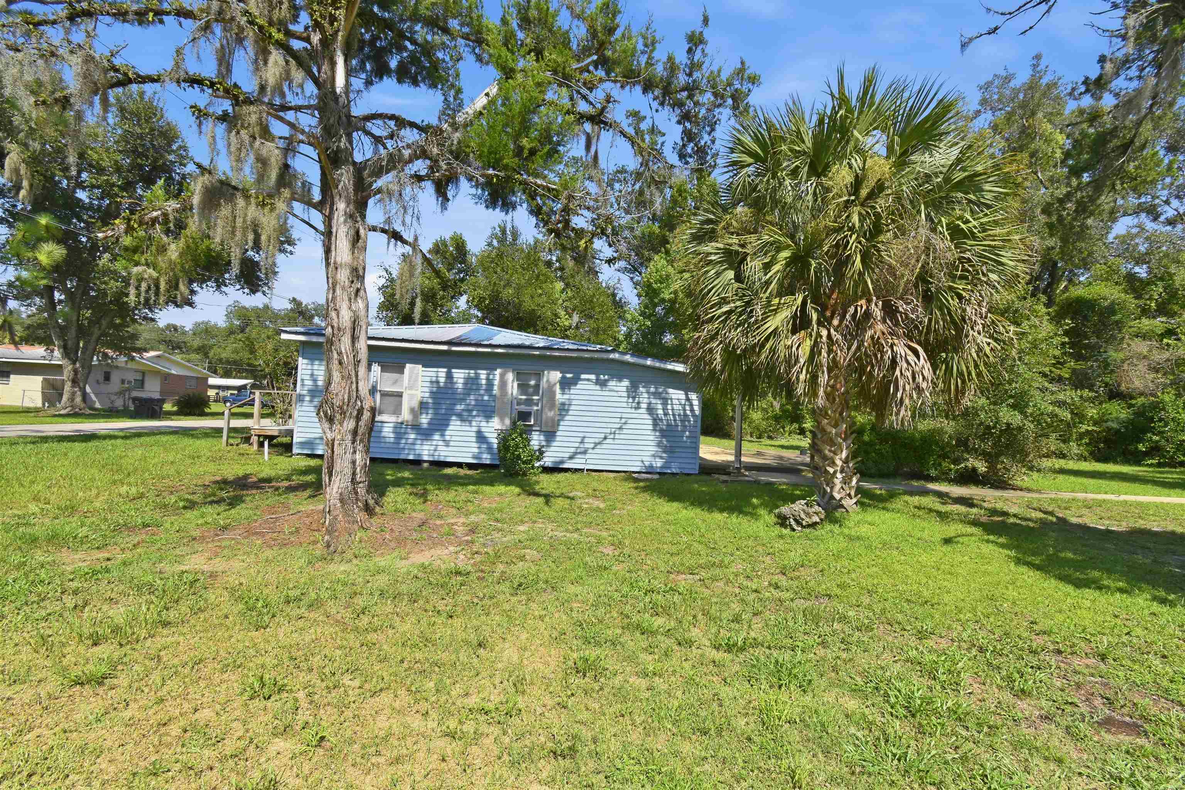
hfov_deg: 100.4
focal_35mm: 15
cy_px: 395
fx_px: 494
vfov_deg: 77.3
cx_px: 592
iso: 400
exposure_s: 1/400
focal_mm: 10
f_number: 10
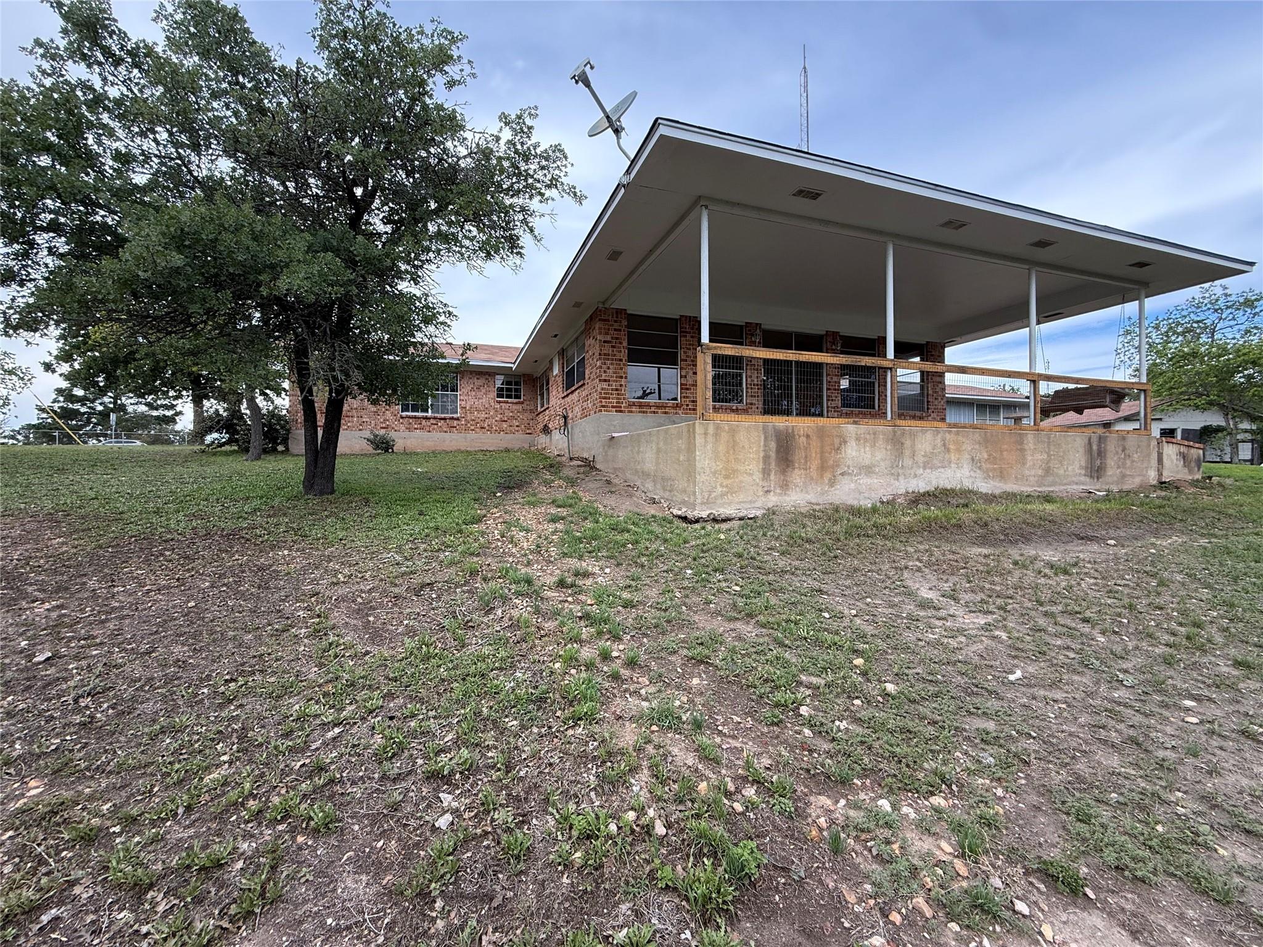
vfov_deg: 85.7
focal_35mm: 14
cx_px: 632
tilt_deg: +0.9
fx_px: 511
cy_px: 474
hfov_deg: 102.1
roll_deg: +0.3
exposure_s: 1/448
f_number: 2.2
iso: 64
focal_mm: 2.22
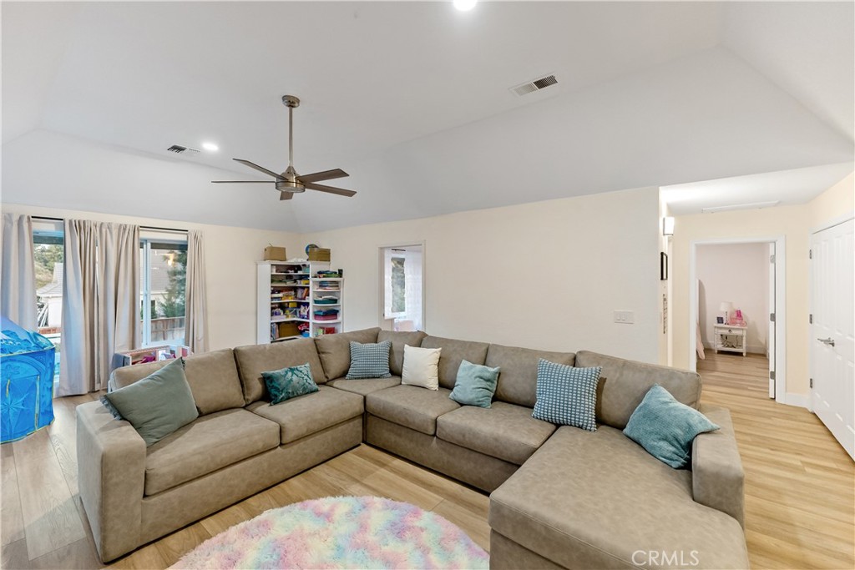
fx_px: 333
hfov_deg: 104.2
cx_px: 428
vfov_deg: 81.2
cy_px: 285
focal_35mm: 14
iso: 2000
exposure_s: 1/160
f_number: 2.8
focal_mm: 14
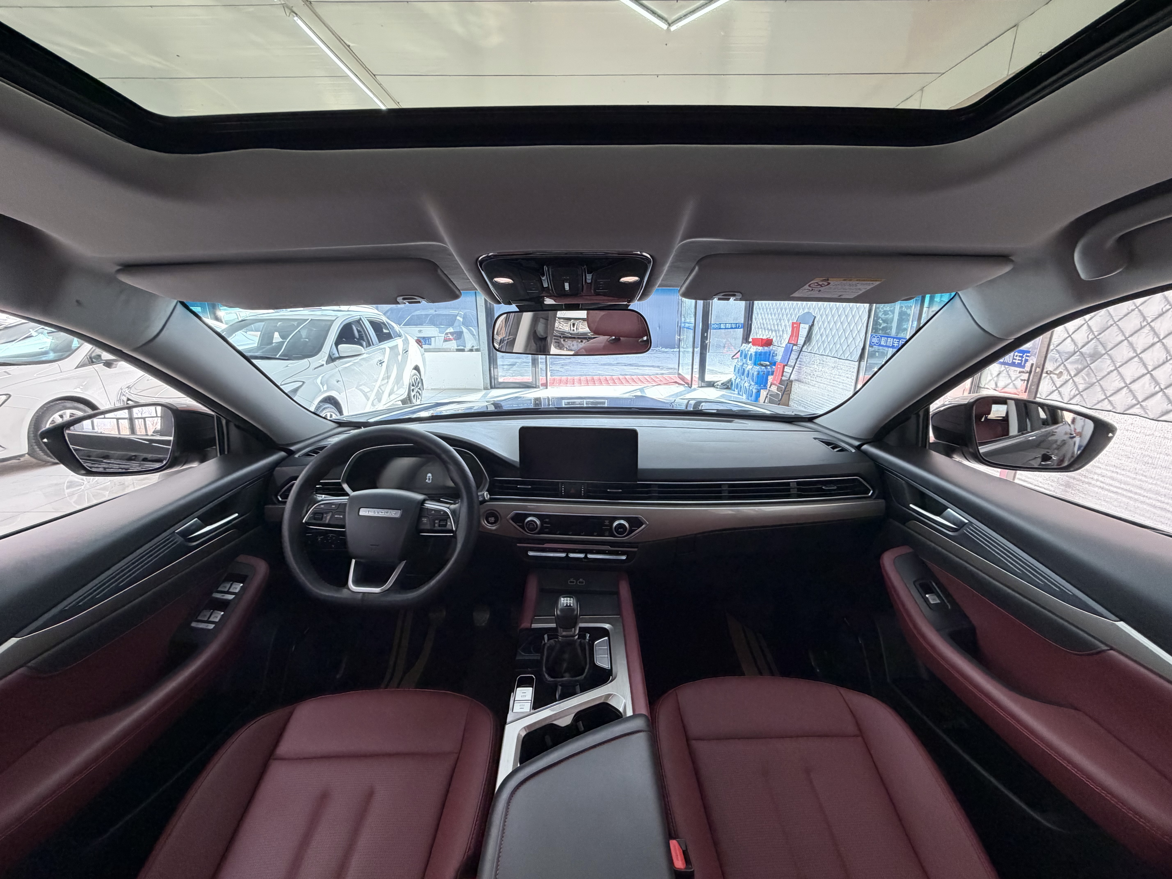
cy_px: 440
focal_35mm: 14
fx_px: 474
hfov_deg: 102.1
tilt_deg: -15.9
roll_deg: +1.1
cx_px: 586
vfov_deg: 85.7
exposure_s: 1/107
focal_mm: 2.22
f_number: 2.2
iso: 320
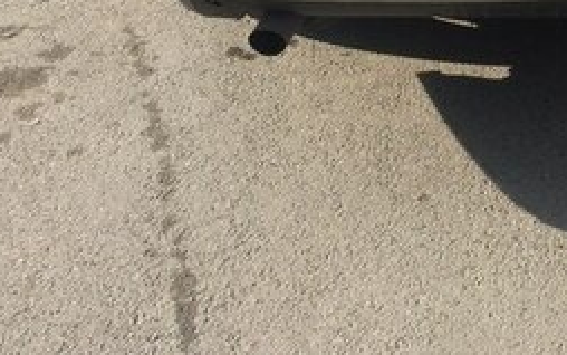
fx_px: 1237
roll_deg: -1.8
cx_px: 578
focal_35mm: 80
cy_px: -184
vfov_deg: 15.1
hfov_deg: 24.5
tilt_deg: -19.8
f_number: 2.2
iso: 32
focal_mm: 4.15
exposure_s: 1/1368
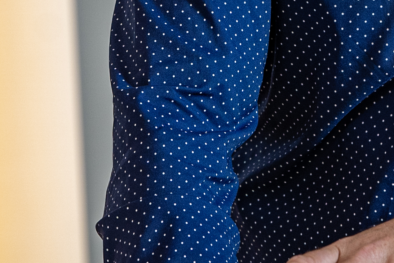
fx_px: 6095
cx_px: 211
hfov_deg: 3.7
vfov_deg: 2.5
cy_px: -170
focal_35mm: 557
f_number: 5.6
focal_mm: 118
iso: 640
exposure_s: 1/200
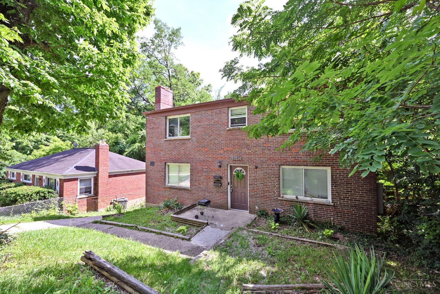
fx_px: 171
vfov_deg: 81.2
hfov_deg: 104.3
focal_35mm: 14
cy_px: 147
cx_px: 220
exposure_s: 1/250
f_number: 5
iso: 200
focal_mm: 14
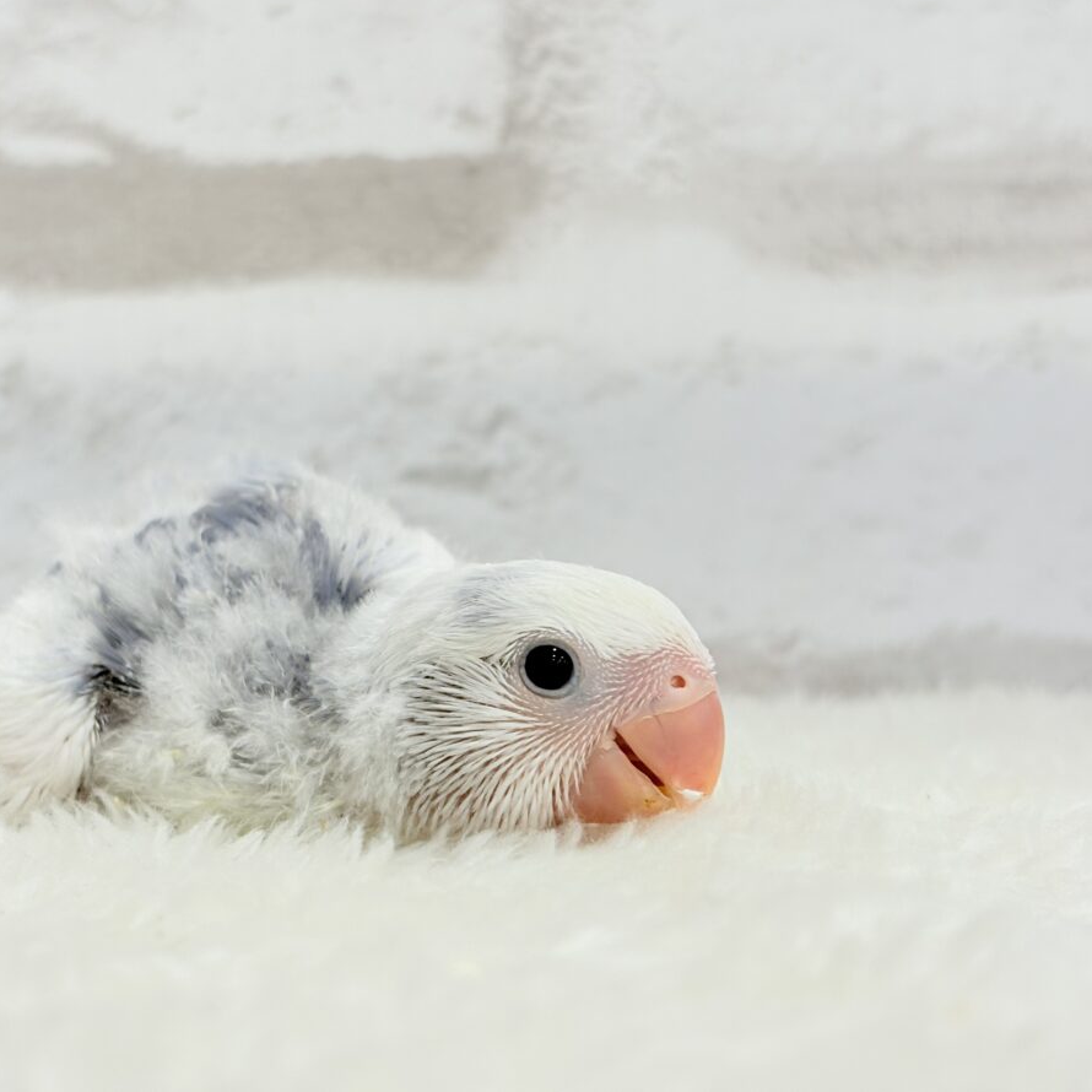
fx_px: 2213
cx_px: 437
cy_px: 541
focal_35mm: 62
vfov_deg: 27.7
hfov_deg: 27.7
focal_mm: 5.96
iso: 50
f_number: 1.6
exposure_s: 1/100
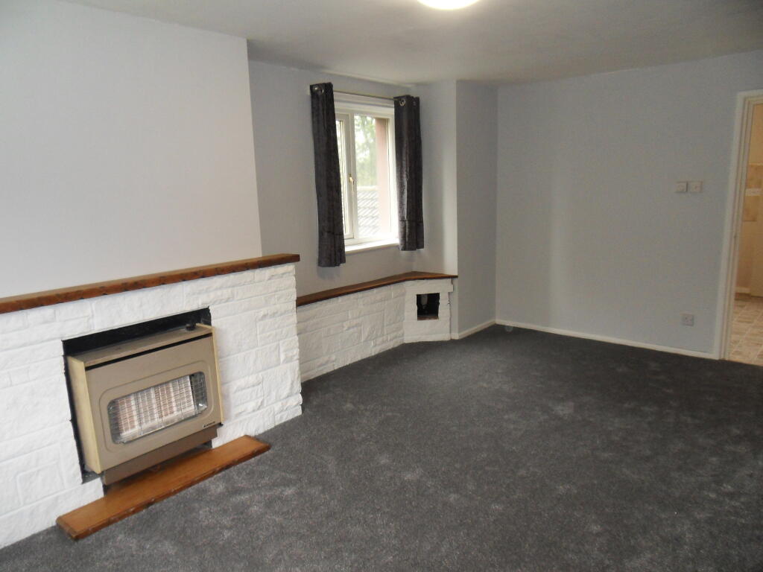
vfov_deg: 56.8
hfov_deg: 71.6
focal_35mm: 24
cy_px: 286
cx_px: 382
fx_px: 529
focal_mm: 4.2
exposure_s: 1/30
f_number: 3.3
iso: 200
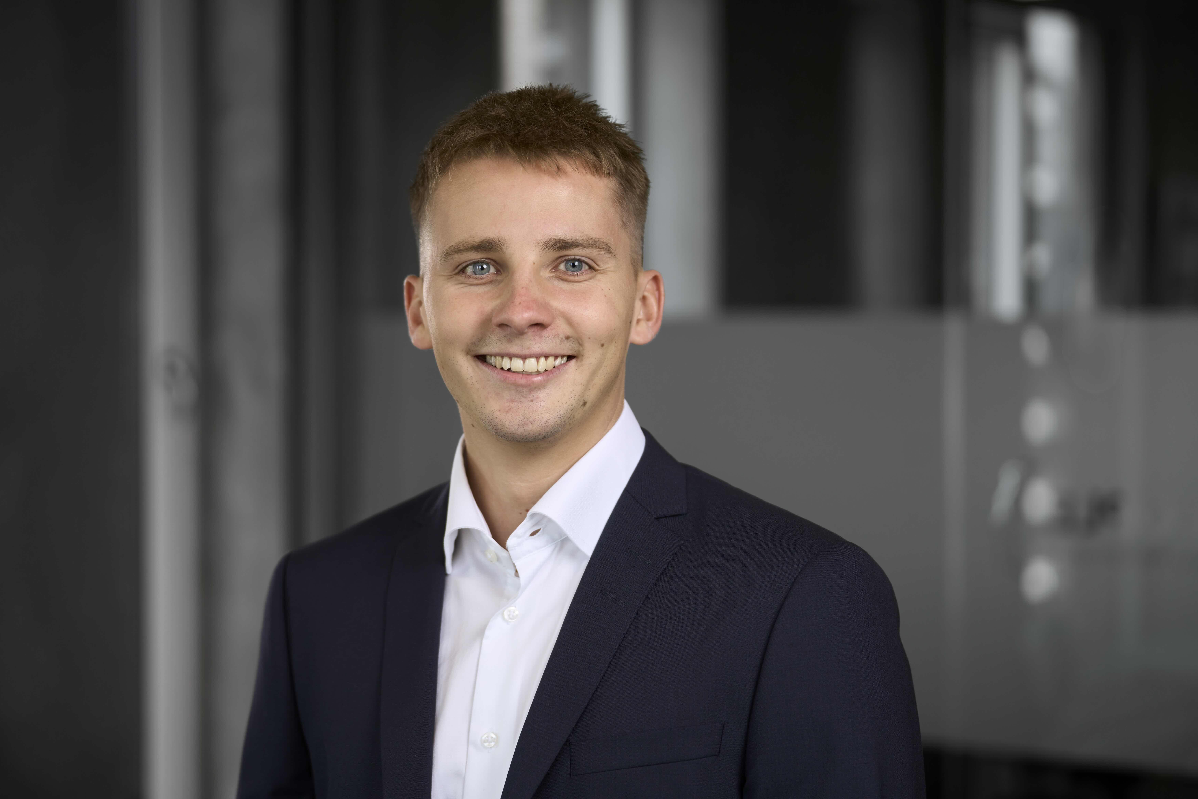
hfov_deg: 24.8
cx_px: 599
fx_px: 2729
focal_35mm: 82
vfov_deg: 16.7
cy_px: 400
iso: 160
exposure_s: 1/200
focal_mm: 82
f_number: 2.8
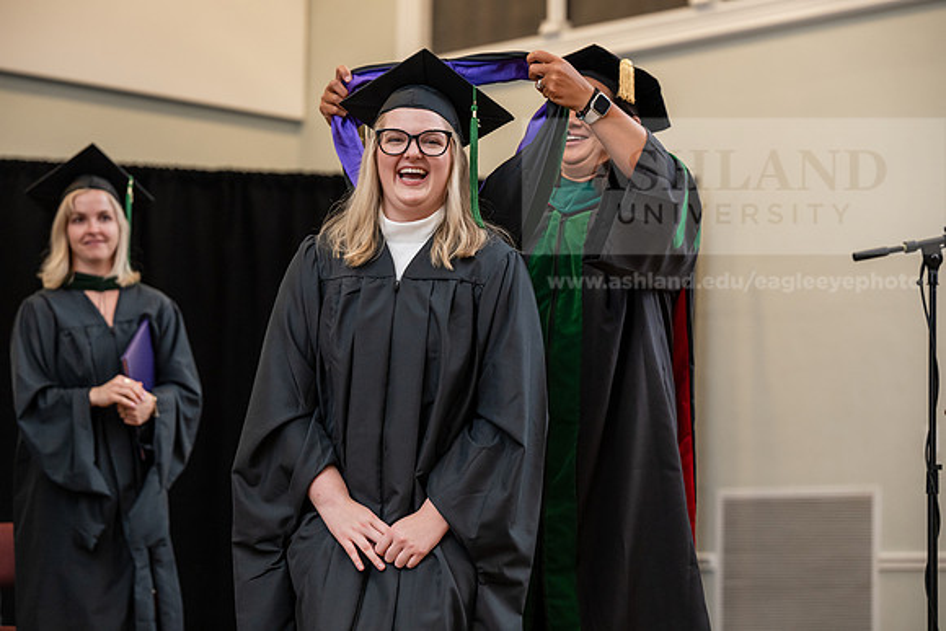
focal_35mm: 95
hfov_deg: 21.5
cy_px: 316
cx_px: 473
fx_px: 2497
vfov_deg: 14.4
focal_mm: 95
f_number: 3.5
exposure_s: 1/200
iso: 1600
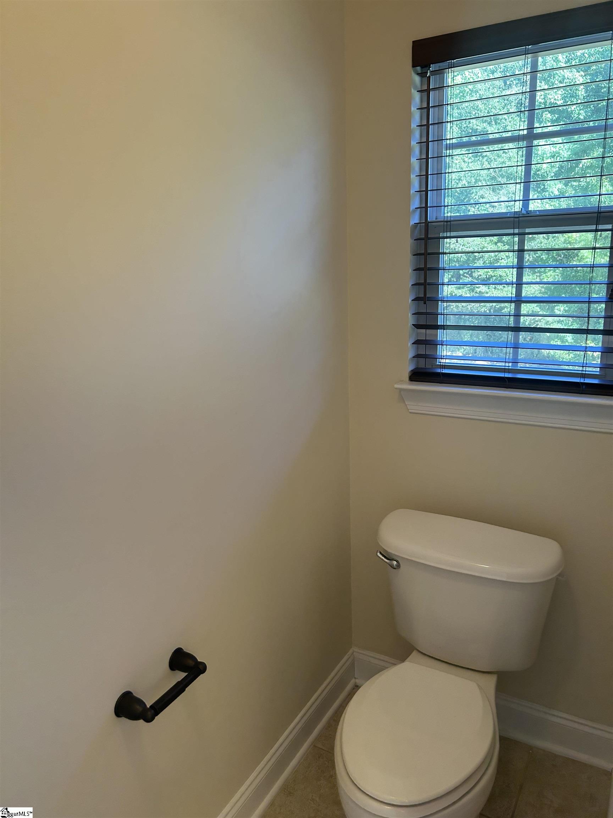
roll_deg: +1.8
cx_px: 306
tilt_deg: -14.0
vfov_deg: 67.3
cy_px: 409
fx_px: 614
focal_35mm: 26
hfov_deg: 53.1
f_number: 1.5
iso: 100
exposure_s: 1/120
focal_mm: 5.7
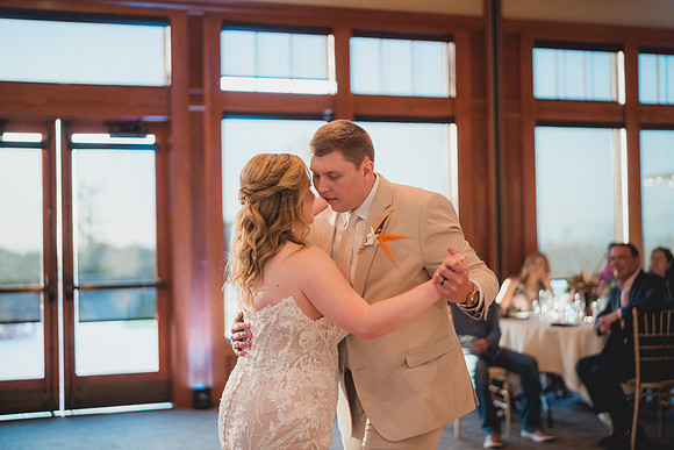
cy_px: 225
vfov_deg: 27.0
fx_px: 936
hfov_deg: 39.6
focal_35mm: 50
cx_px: 337
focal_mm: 50
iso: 1250
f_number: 1.4
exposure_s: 1/1250
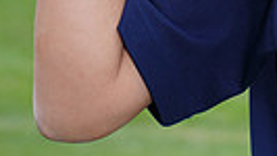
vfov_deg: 1.5
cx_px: 444
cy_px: -184
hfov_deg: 2.7
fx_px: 5843
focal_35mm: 795
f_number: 9
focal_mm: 174
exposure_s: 1/200
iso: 200
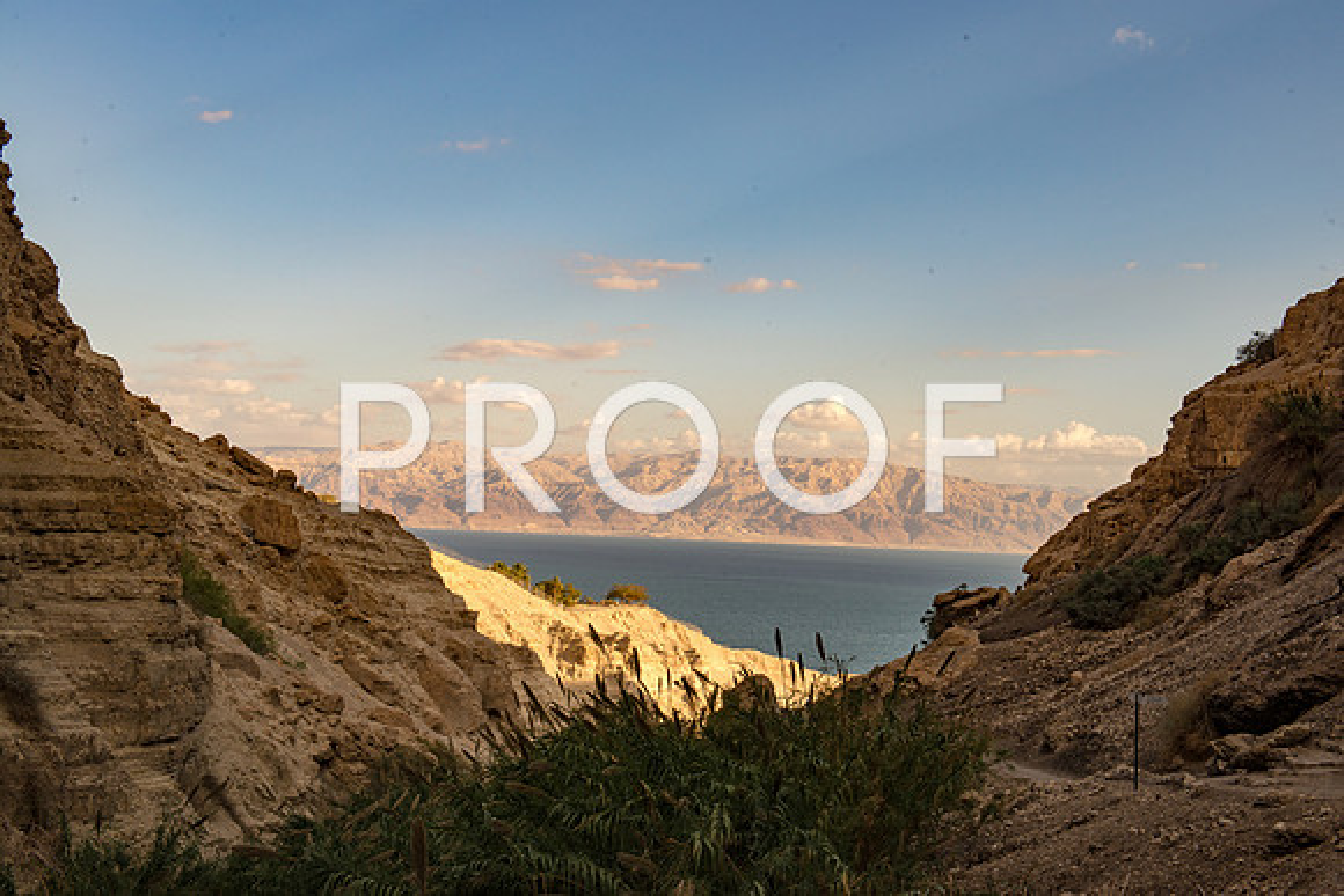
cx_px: 672
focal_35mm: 45
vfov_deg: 29.9
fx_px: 1680
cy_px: 448
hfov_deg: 43.6
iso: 200
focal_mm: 45
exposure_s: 1/125
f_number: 11
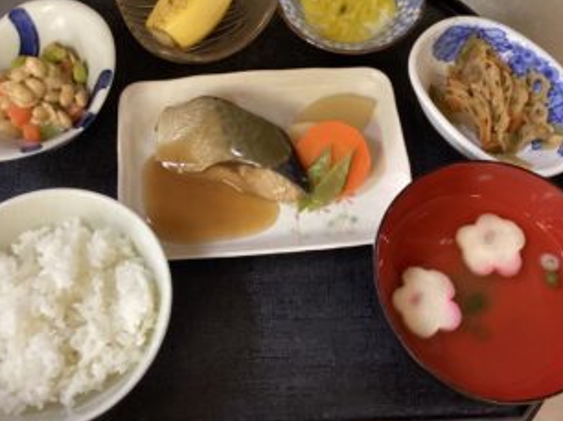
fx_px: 618
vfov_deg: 37.6
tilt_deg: -67.2
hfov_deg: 49.0
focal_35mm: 38
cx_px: 268
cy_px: 179
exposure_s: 1/60
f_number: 2.4
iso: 320
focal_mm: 3.3
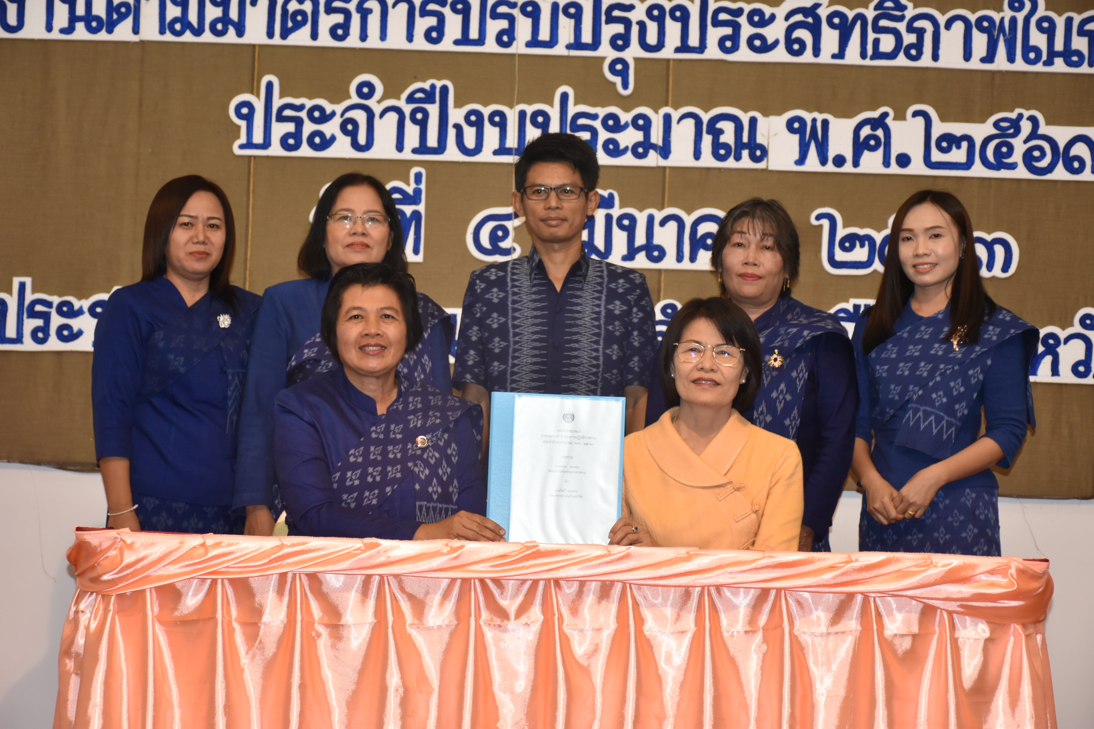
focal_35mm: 90
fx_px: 2735
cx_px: 547
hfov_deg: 22.6
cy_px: 364
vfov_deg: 15.2
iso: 800
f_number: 5.6
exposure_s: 1/125
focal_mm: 60
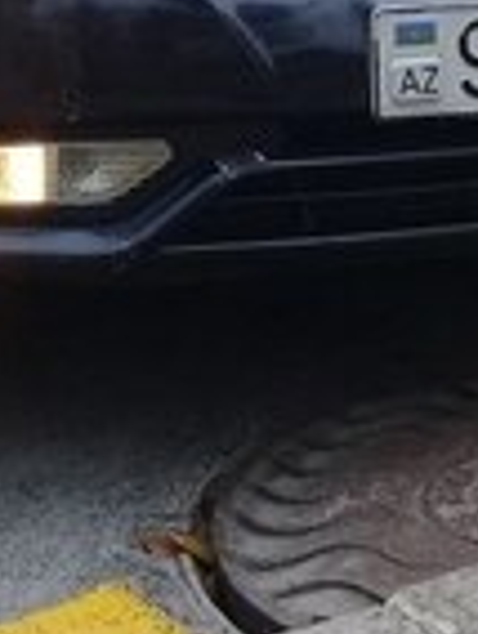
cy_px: -232
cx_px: -40
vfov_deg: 16.9
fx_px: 1983
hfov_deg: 13.5
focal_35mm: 108
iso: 50
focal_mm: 3.3
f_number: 2.2
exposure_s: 1/344
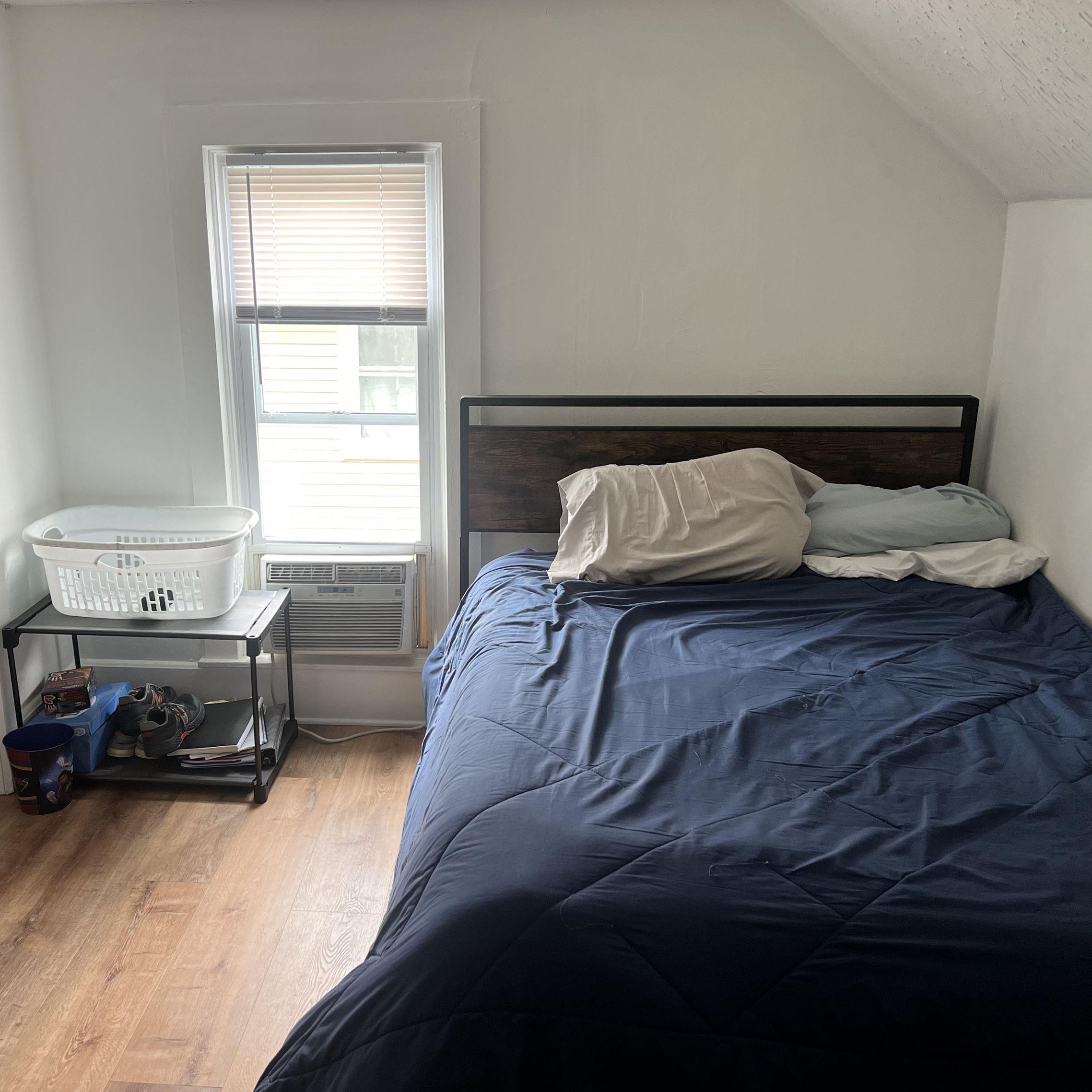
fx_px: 1106
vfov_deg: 52.5
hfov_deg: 52.3
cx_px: 453
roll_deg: +1.1
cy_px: 544
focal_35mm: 31
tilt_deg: -16.1
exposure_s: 1/121
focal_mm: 5.7
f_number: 1.5
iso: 125
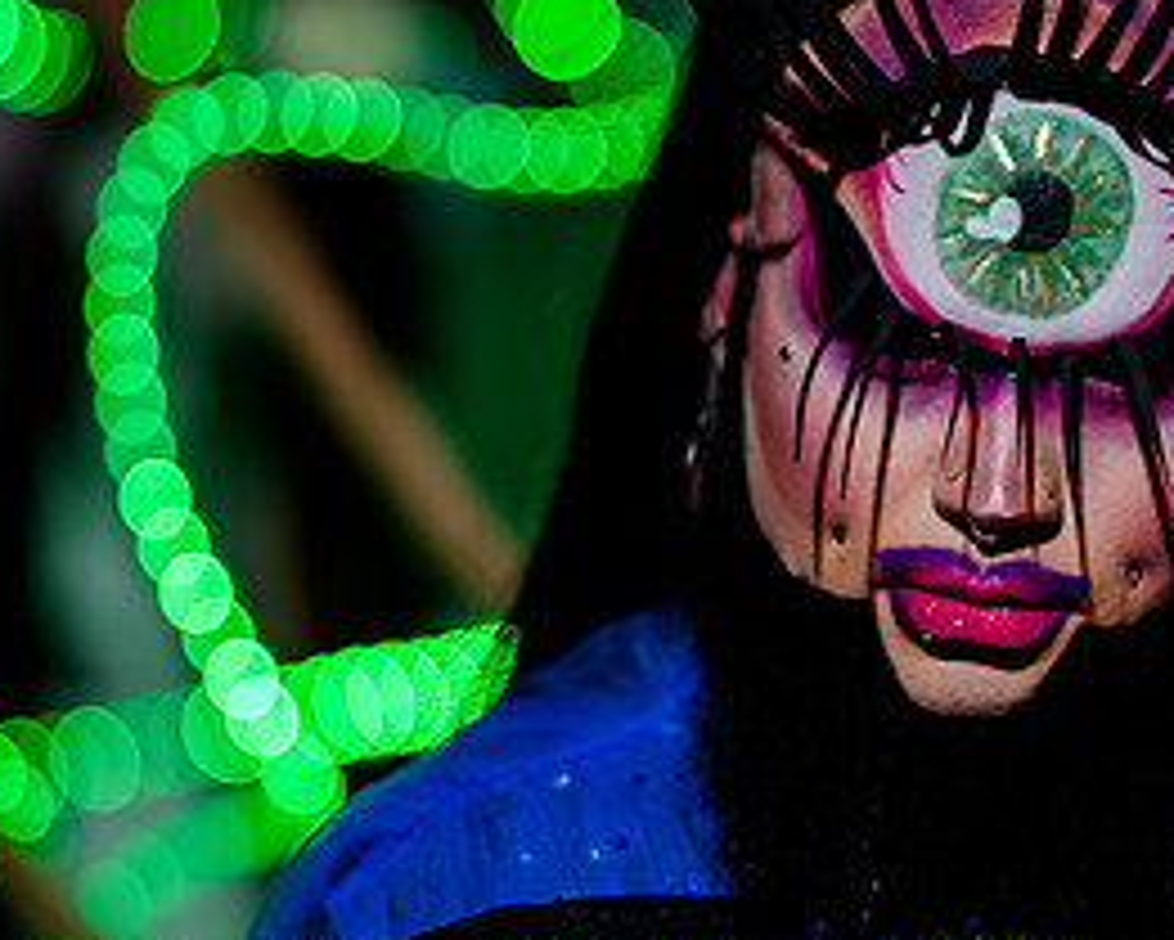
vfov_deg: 7.1
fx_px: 7612
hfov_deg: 8.8
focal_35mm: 219
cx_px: 886
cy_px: 472
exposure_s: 1/200
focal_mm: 105
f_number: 2
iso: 200
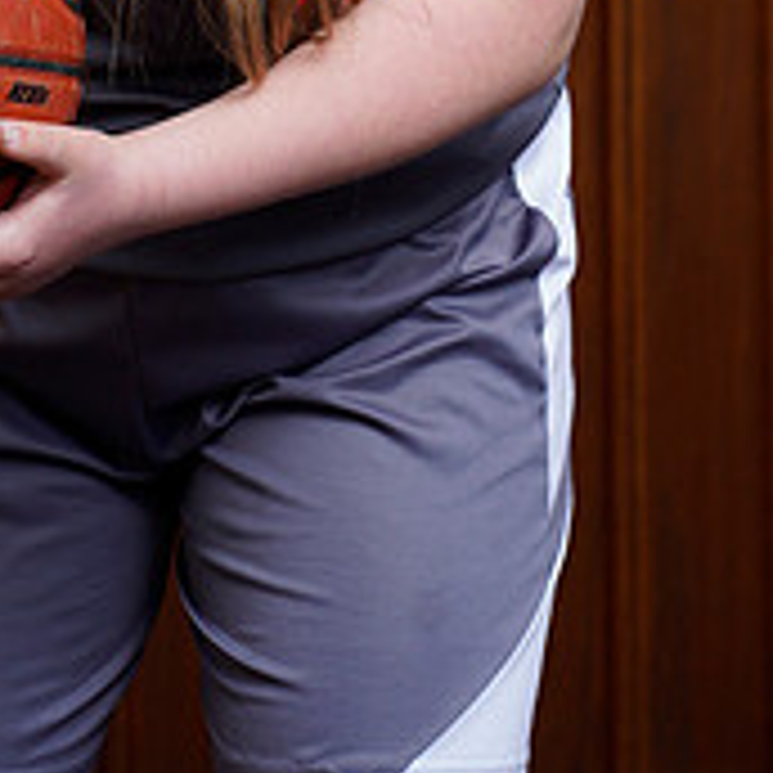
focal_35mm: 243
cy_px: -418
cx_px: -67
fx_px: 6139
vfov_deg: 7.1
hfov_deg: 7.2
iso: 200
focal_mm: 85
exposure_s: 1/250
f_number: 5.6
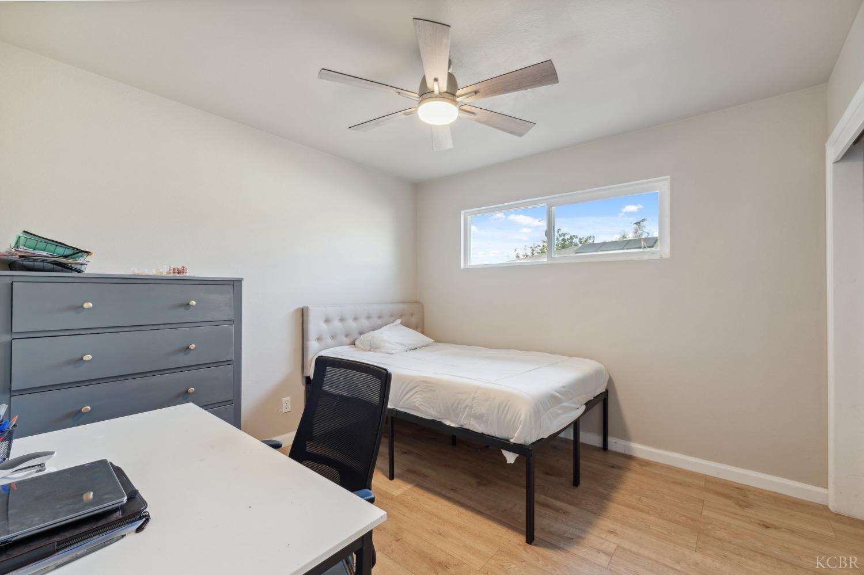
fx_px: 360
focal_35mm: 15
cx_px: 432
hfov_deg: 100.4
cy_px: 288
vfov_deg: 77.3
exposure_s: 1/3.33
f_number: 8
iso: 100
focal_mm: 10
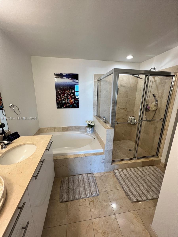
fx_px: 89
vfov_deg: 106.2
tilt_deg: -14.3
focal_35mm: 13
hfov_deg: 89.9
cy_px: 118
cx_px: 89
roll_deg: -1.5
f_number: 1.8
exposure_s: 1/120
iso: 125
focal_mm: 1.57
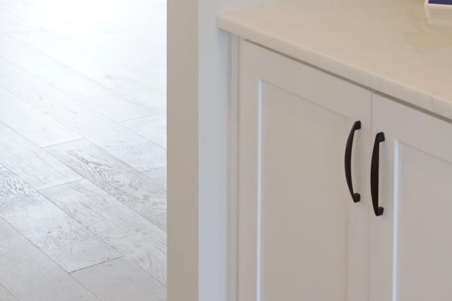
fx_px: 1155
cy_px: -235
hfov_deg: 21.7
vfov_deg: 13.4
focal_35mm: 92
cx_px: 401
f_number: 5.6
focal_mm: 15
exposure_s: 1/60
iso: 800
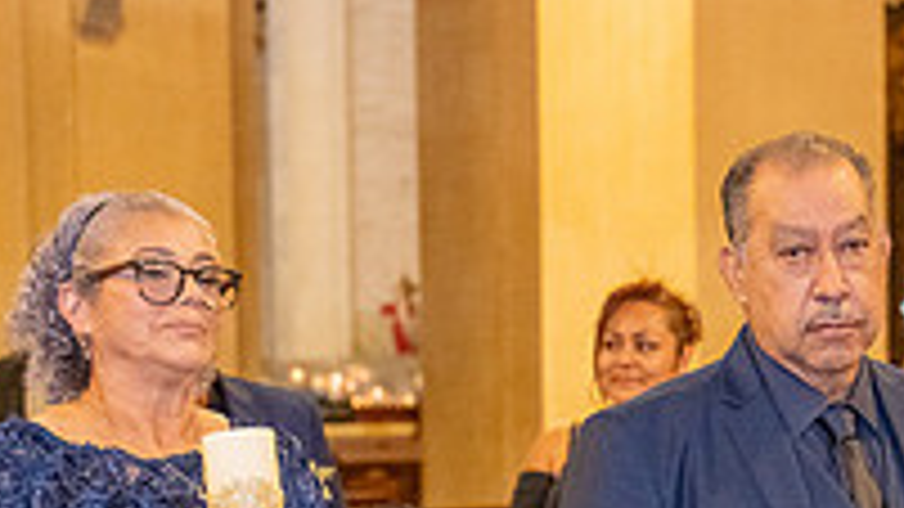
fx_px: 4194
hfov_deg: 12.3
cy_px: 749
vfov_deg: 6.8
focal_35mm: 175
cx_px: 657
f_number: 3.5
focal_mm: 58
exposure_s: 1/200
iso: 2000
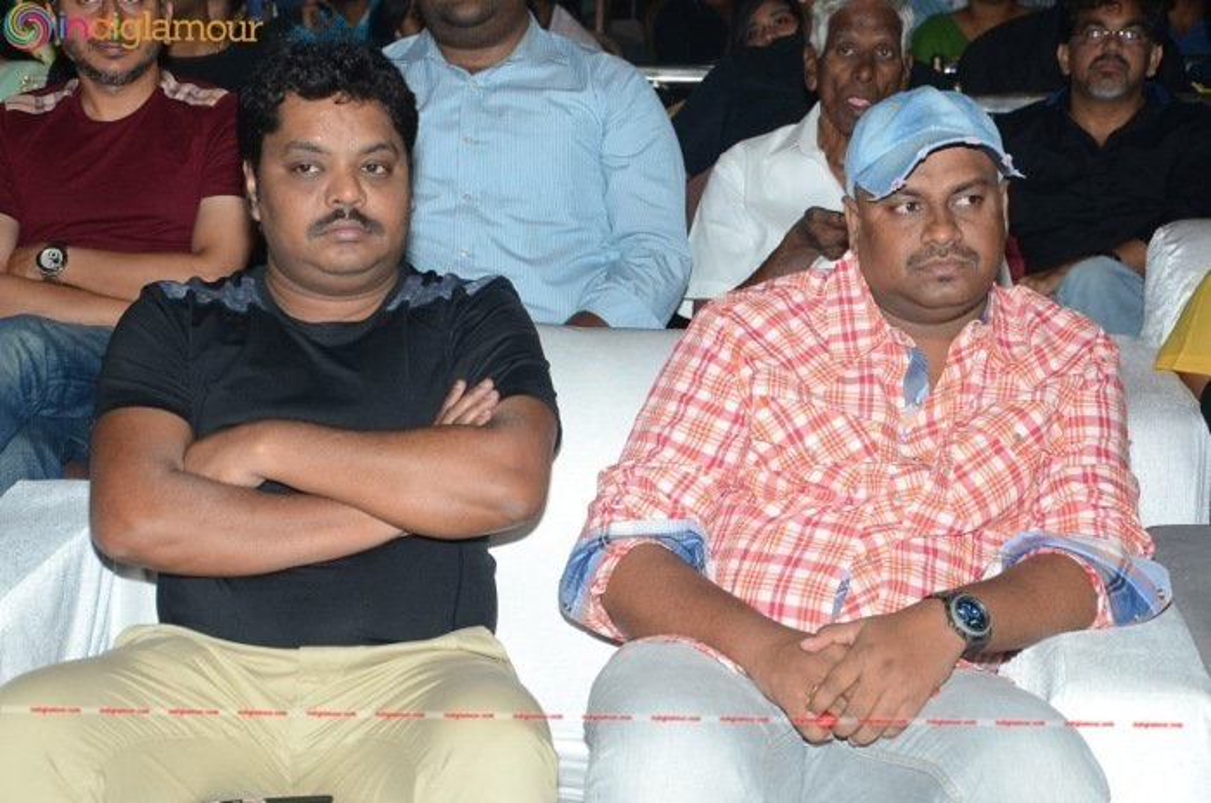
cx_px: 606
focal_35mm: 93
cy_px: 402
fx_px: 3123
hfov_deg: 21.9
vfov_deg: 14.6
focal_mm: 62
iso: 500
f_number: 6.3
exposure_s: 1/125
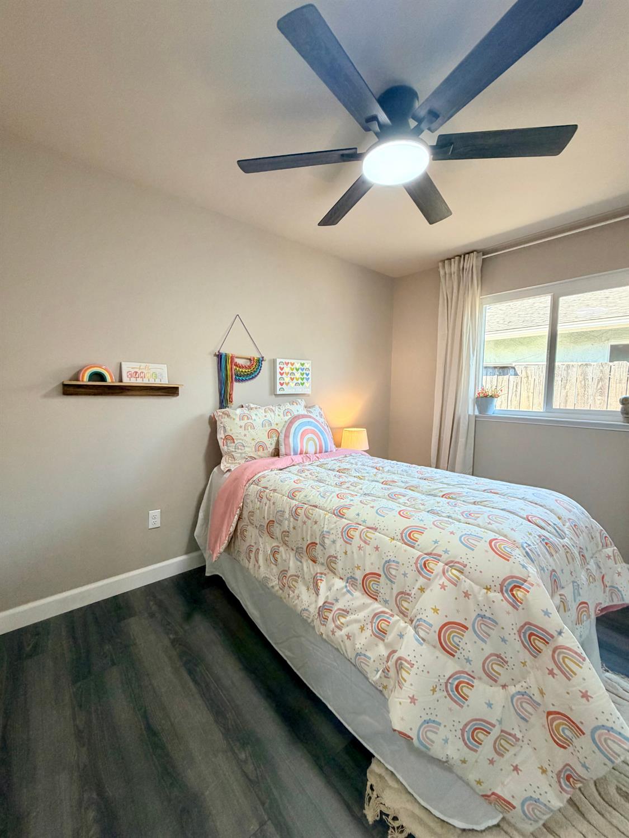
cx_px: 314
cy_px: 419
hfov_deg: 85.7
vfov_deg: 102.0
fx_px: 339
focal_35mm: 14
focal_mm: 2.22
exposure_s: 1/60
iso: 200
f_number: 2.2
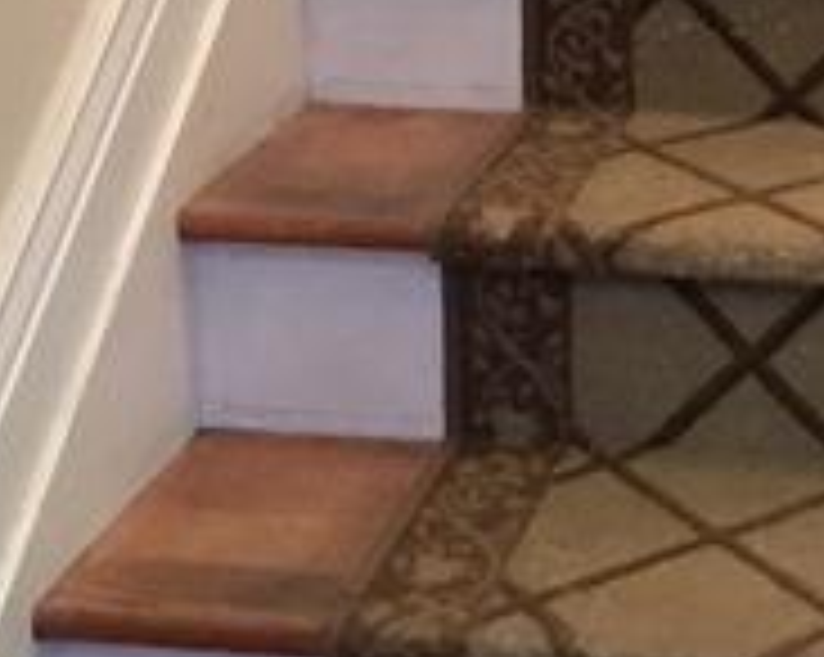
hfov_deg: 18.6
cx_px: 914
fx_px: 2412
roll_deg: -1.2
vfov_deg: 14.7
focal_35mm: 99
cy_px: -248
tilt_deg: -7.5
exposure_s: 1/15
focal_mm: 4.15
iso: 400
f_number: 2.2
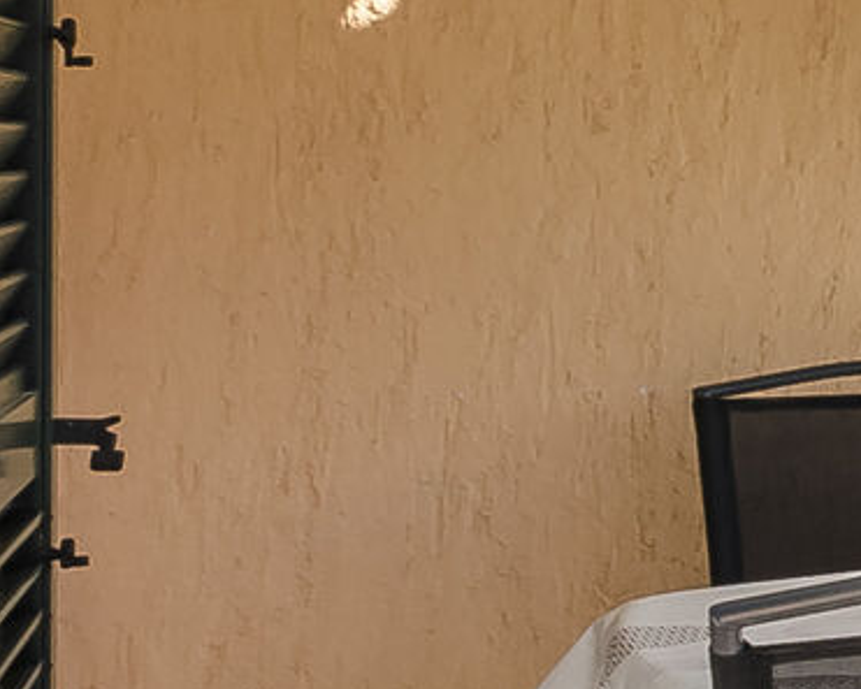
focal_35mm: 106
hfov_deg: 12.0
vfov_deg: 14.3
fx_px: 2702
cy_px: -6
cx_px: 2393
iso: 100
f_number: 9
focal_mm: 10
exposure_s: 1/160
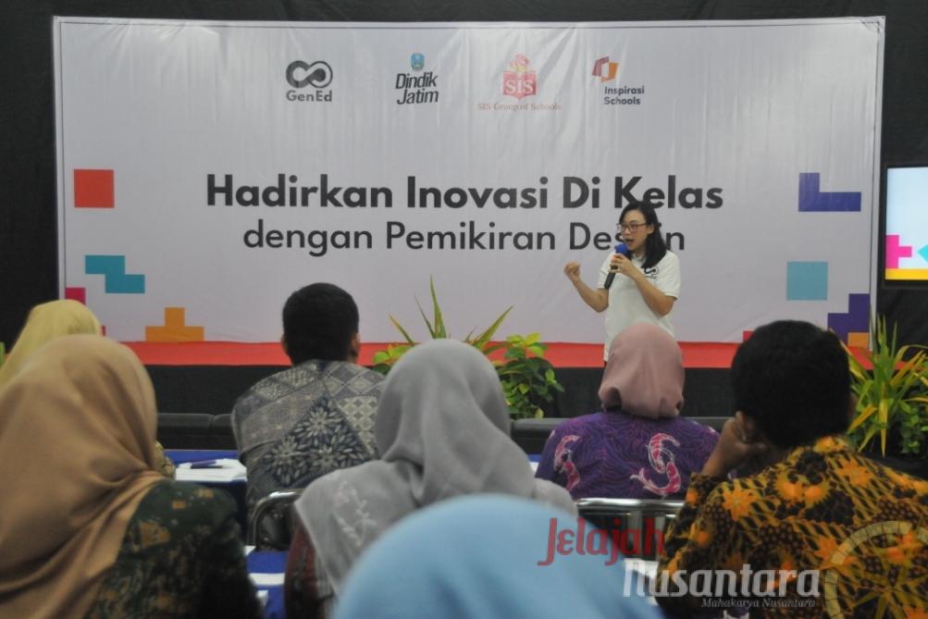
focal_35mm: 52
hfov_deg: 37.8
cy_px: 310
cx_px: 464
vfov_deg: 25.8
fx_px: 1353
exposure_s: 1/100
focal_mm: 35
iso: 2000
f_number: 5.6
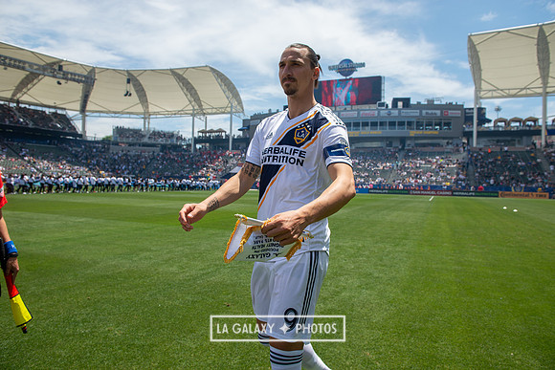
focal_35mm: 24
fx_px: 370
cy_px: 185
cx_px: 278
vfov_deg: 53.2
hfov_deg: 73.7
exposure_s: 1/1250
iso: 200
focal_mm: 24
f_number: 5.6
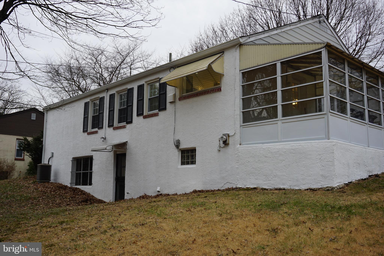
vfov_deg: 36.9
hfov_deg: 53.1
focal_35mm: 36
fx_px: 384
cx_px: 192
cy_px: 128
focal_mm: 24
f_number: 5.6
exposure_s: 1/60
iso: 100
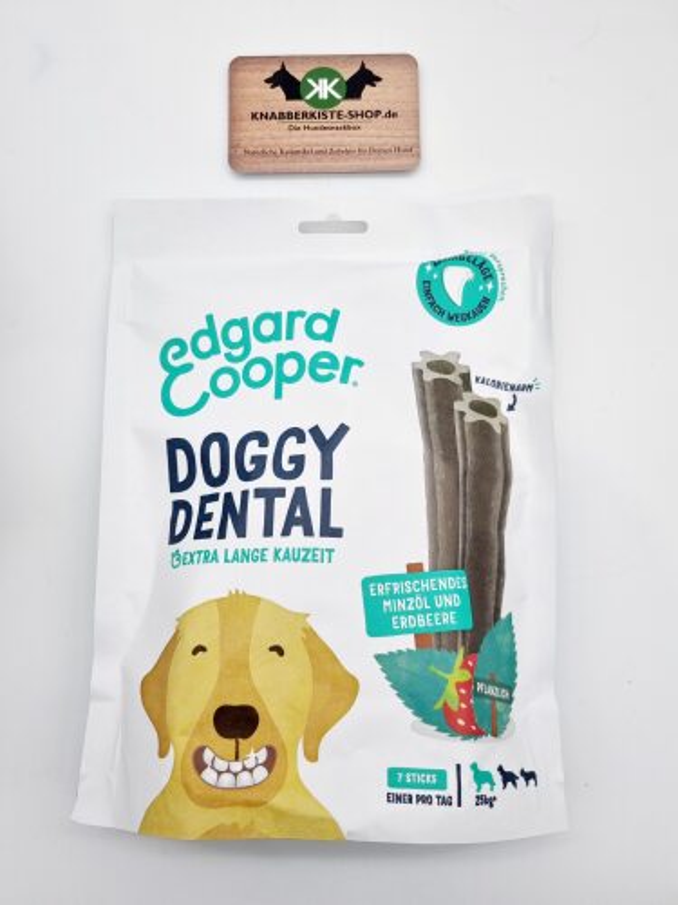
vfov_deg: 67.3
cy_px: 452
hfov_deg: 53.1
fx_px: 679
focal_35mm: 26
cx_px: 339
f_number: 1.8
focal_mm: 5.4
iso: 50
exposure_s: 1/196
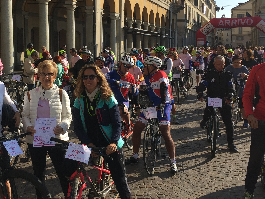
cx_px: 103
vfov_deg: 29.1
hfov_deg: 38.0
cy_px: 84
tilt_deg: -5.2
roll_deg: -1.3
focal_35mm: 50
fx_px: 383
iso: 32
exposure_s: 1/1799
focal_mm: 4.15
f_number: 2.2
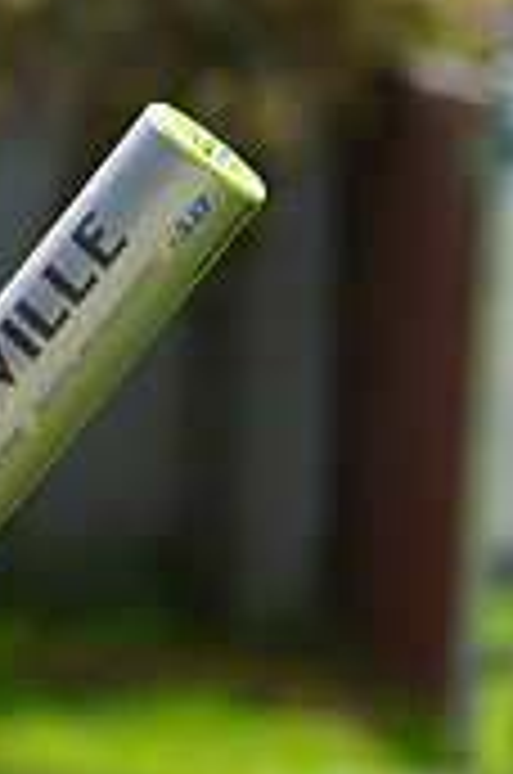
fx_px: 12533
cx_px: -342
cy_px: 1228
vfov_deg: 3.5
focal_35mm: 584
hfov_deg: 2.3
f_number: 8
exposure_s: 1/160
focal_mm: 173
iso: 200
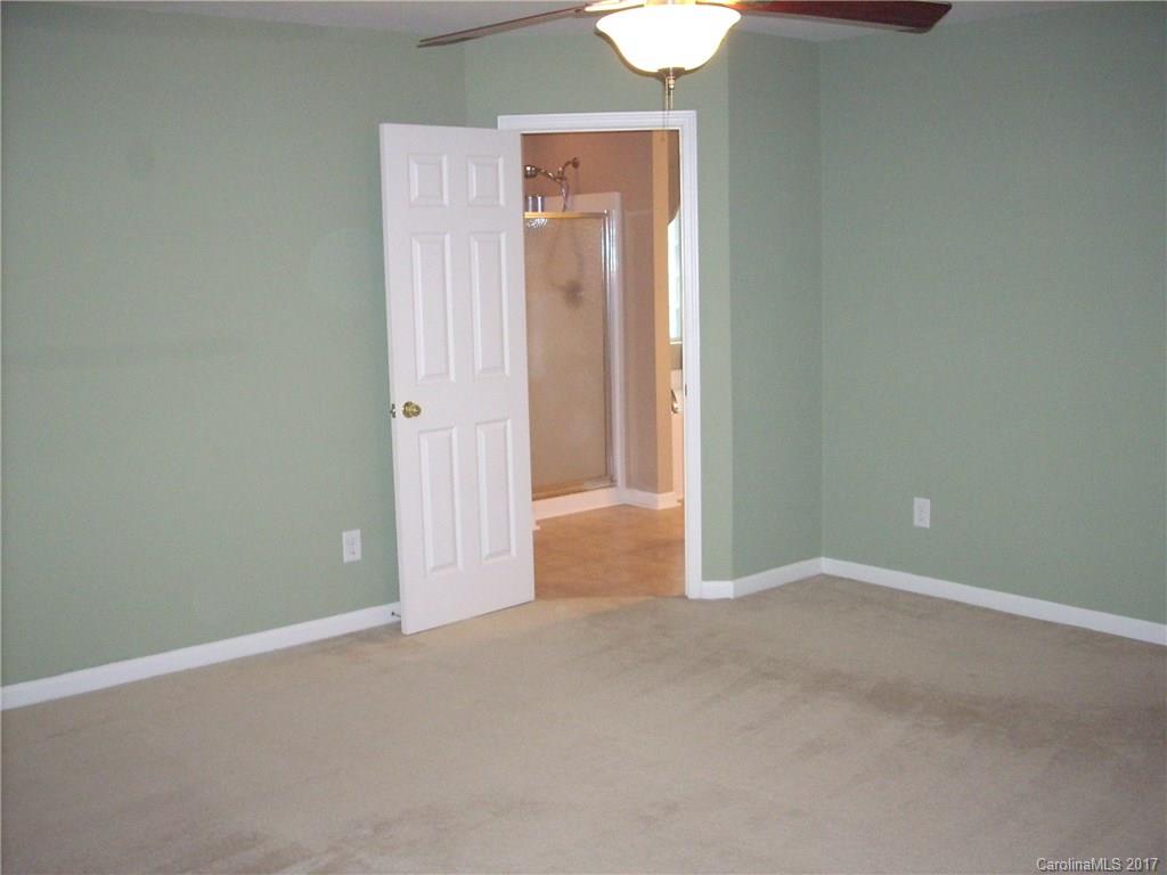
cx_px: 584
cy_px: 438
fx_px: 1247
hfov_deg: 50.1
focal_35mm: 37
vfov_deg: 38.7
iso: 400
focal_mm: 6.2
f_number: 2.8
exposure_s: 1/60
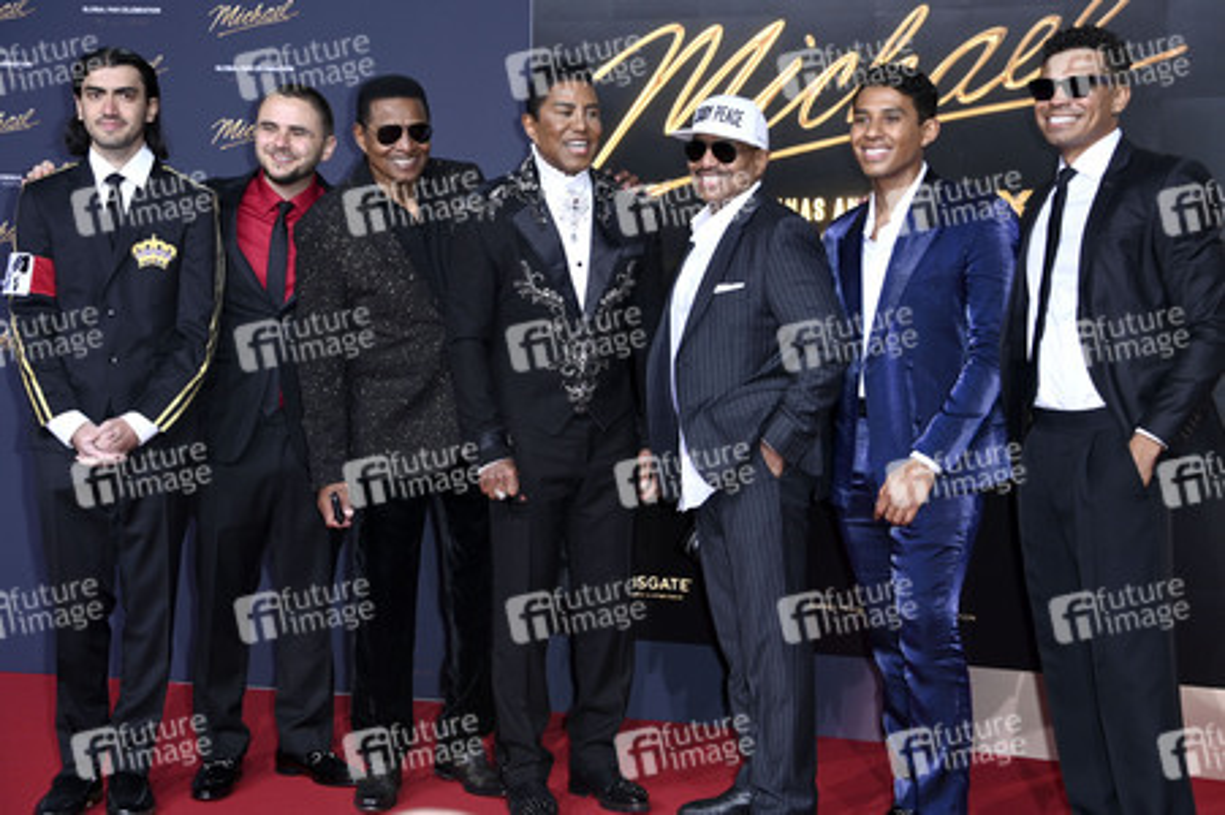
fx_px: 2652
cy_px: 408
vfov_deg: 17.5
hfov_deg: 26.0
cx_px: 612
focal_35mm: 78
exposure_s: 1/250
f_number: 5.6
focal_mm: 78
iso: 400
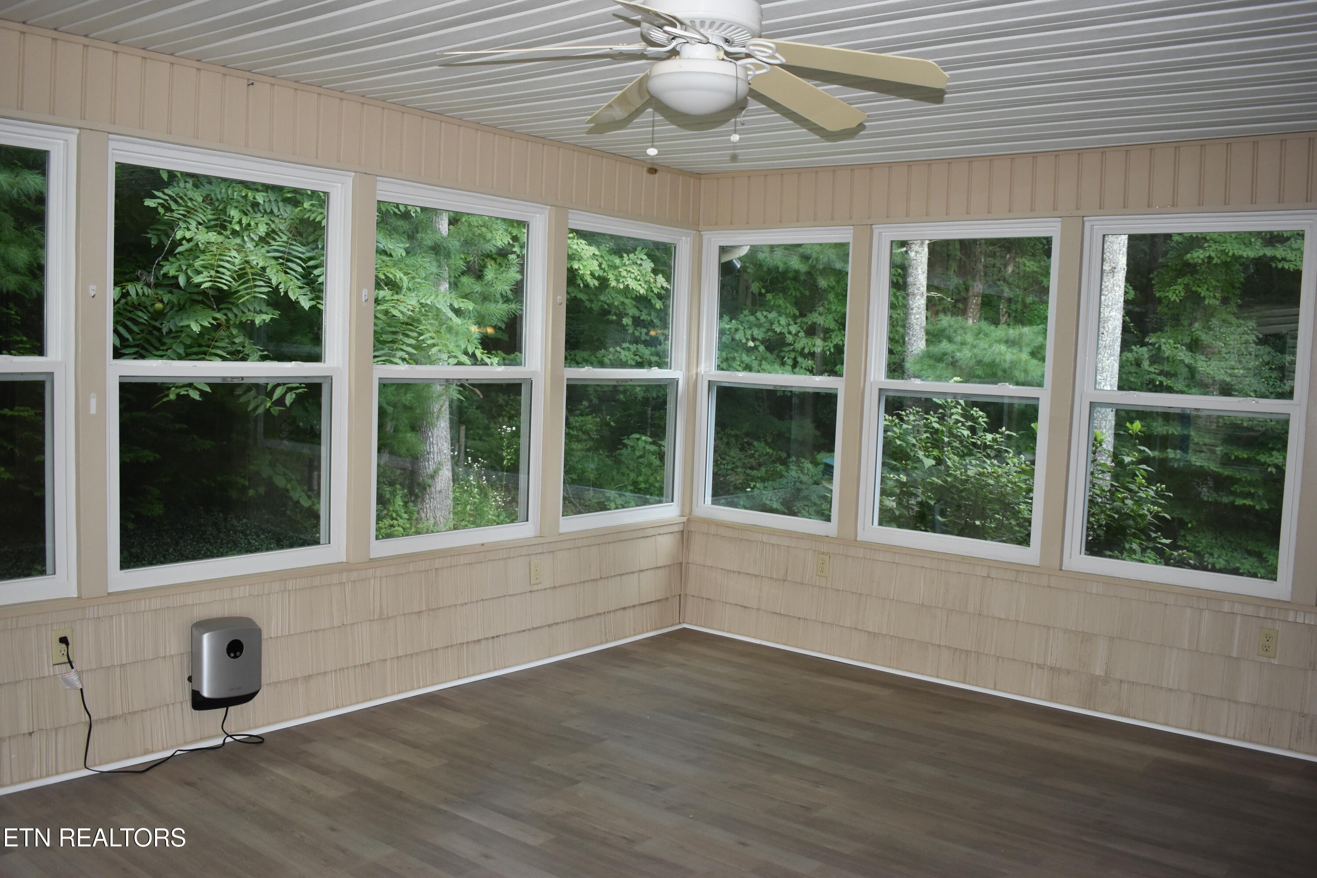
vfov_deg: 41.7
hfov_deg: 59.5
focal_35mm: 32
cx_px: 658
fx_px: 1152
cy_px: 439
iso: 800
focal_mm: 21
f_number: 4.5
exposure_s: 1/200
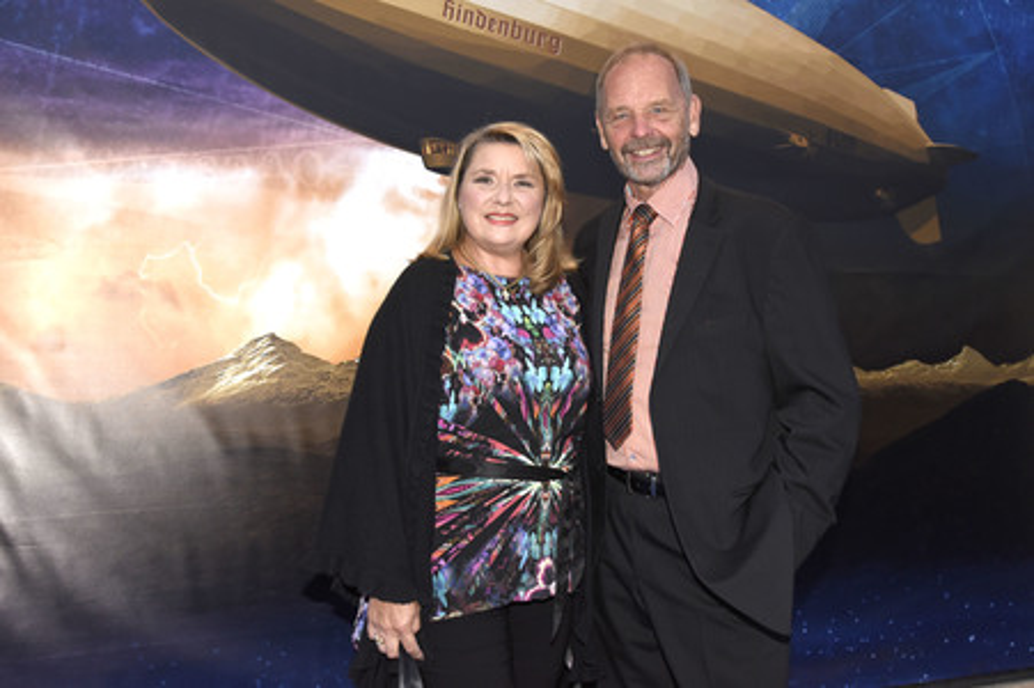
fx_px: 890
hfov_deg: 60.3
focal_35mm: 31
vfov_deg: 42.3
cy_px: 344
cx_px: 517
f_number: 6.3
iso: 1250
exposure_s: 1/125
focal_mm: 31
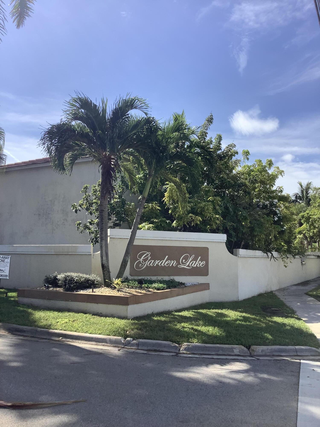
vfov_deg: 58.4
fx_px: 382
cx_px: 160
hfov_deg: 45.4
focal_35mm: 31
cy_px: 214
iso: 25
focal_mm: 3.3
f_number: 2.4
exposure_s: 1/1381
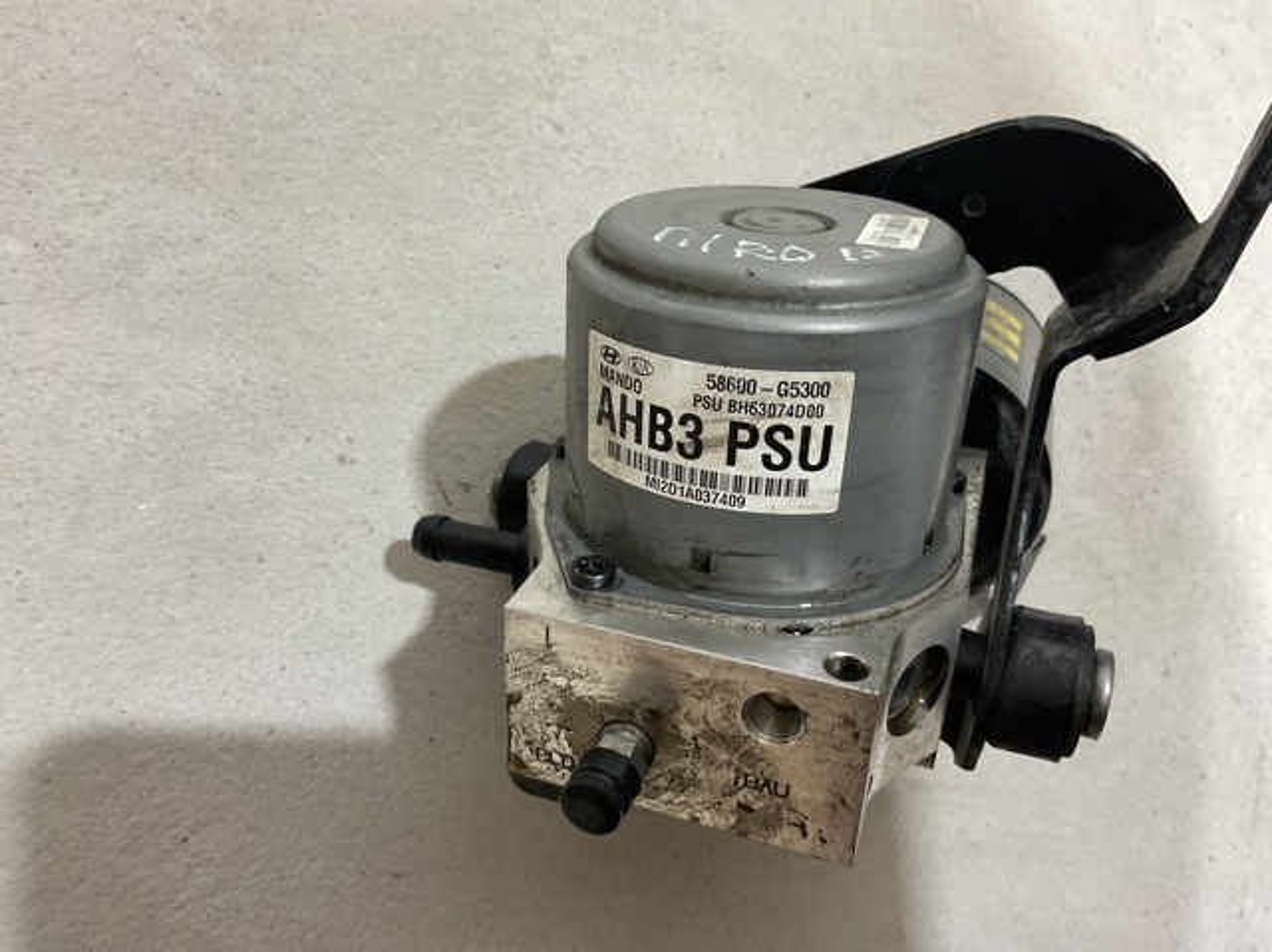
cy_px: 476
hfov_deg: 61.7
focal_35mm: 29
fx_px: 1065
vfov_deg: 48.2
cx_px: 636
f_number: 1.8
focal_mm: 3
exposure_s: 1/50
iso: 64
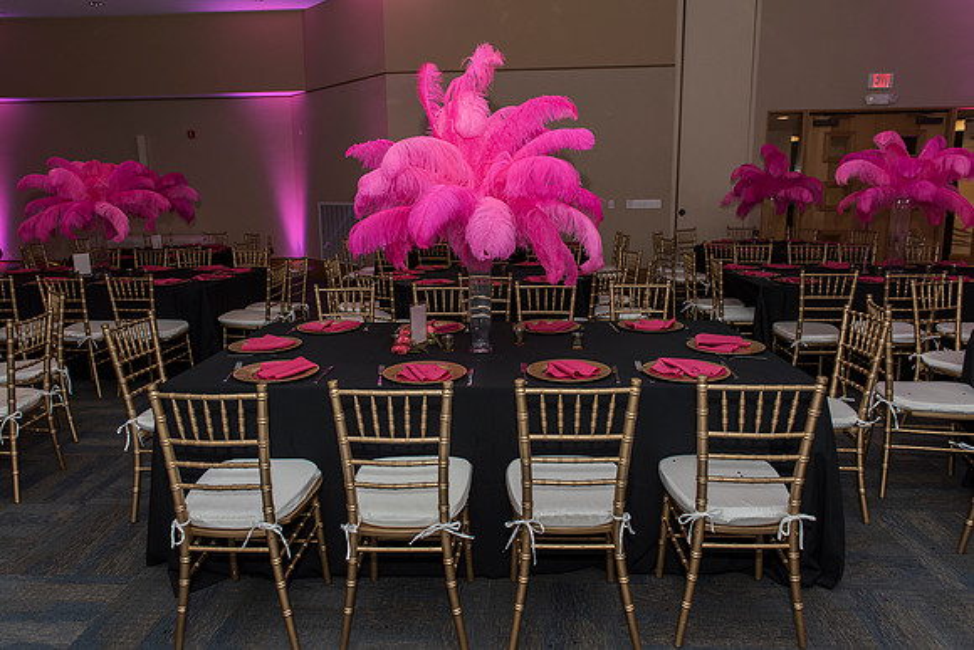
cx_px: 481
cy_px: 312
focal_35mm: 25
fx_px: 675
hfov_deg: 71.6
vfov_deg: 51.4
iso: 800
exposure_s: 1/125
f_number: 4
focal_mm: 24
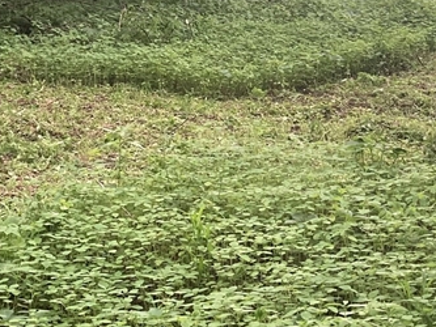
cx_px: 200
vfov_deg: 16.9
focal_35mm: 86
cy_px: 10
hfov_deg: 22.7
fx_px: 1084
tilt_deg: -0.7
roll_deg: +0.4
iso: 80
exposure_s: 1/118
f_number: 1.8
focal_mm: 3.99
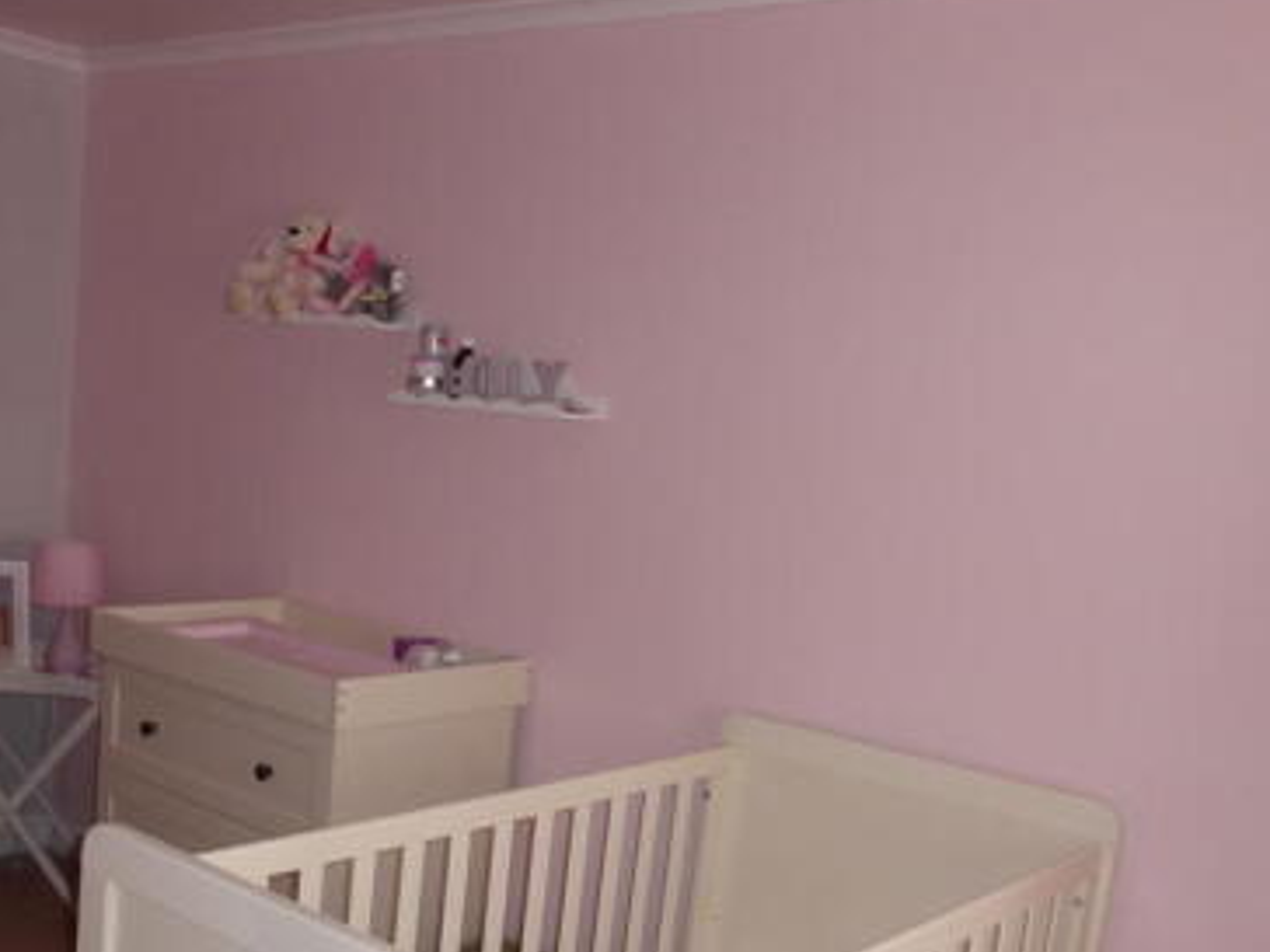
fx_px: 1468
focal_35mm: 40
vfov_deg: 35.5
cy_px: 654
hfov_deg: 46.5
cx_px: 511
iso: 200
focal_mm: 4.3
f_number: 3.3
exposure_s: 1/60
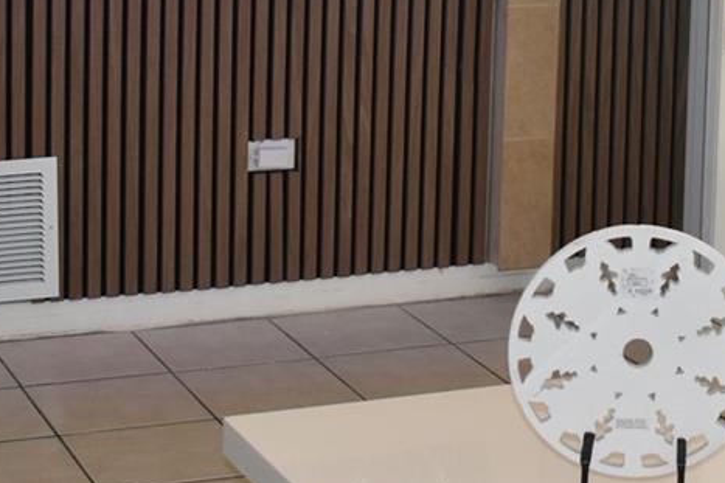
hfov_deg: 18.1
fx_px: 2275
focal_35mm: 113
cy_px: -85
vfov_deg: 11.9
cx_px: 449
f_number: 5
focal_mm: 22
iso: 800
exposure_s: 1/200
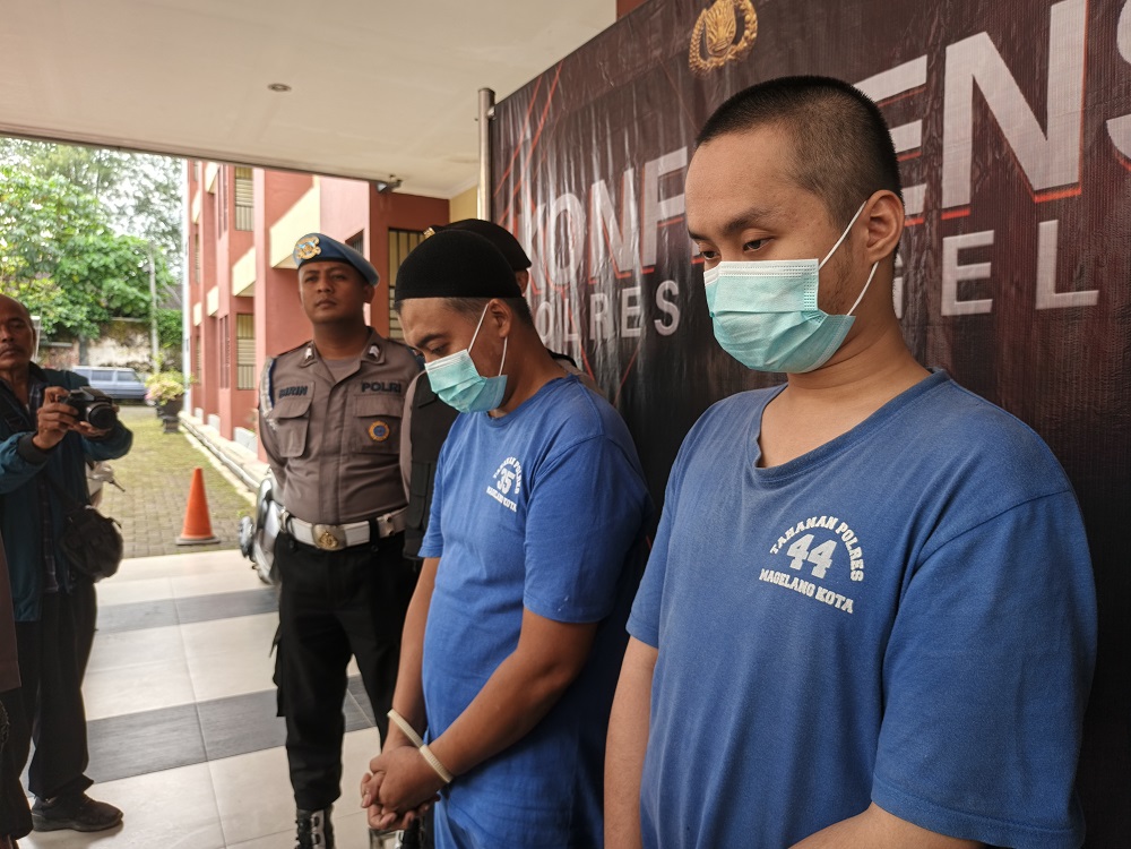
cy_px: 424
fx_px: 751
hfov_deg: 73.9
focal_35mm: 23
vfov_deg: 58.9
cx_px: 566
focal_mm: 5.56
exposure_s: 1/100
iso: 96
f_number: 1.8
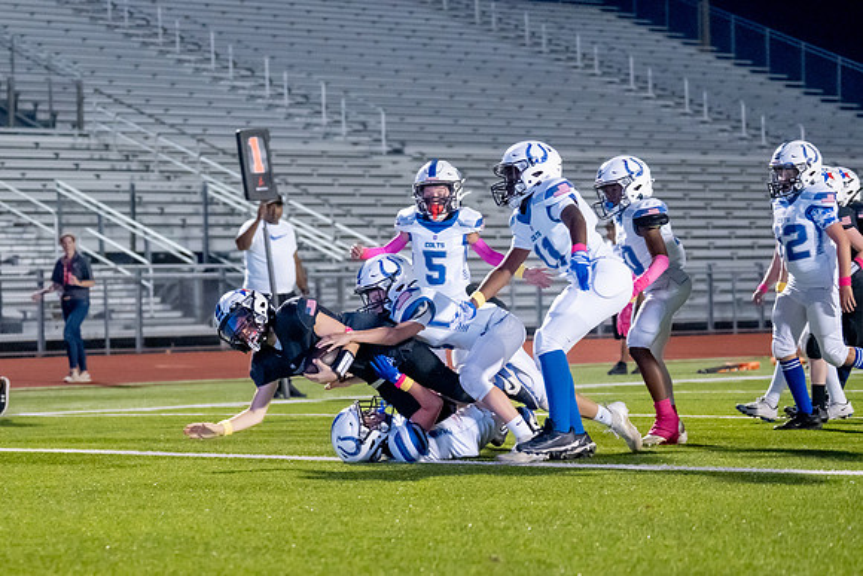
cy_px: 314
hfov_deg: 16.5
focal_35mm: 124
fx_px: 2972
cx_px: 256
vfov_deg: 11.1
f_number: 2.8
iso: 3200
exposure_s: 1/1000
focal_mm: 74
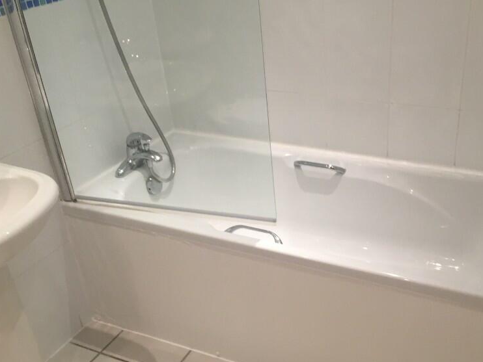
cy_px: 208
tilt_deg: -29.3
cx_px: 299
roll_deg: +4.1
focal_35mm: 40
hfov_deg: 46.4
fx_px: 558
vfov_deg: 35.9
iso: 64
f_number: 2.2
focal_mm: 4.15
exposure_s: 1/33
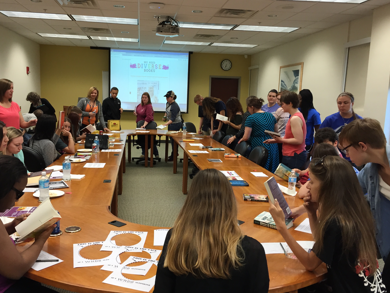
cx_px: 178
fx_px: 361
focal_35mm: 32
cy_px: 147
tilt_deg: -6.9
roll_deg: -0.2
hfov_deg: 56.7
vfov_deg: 44.2
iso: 32
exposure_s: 1/30
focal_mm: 4.15
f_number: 2.2
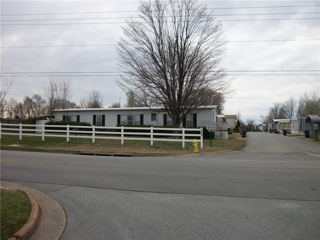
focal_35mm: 32
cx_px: 160
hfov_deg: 56.8
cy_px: 120
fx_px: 296
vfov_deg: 44.2
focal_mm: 5.7
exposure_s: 1/160
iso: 80
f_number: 8.8
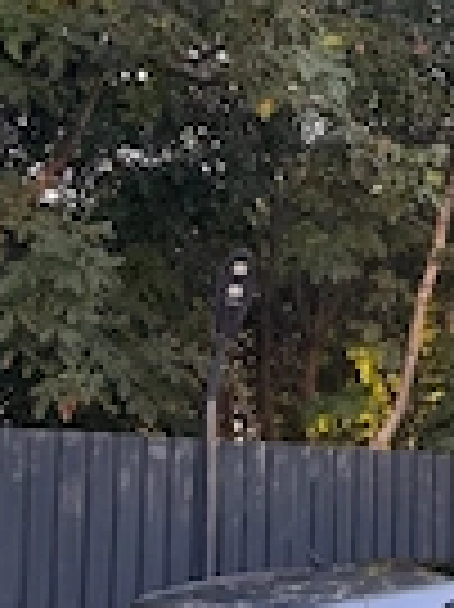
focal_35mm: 71
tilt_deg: +7.8
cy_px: 414
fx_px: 1244
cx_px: 571
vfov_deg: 27.2
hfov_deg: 19.3
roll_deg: +0.7
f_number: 1.78
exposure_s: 1/121
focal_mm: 6.76
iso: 64
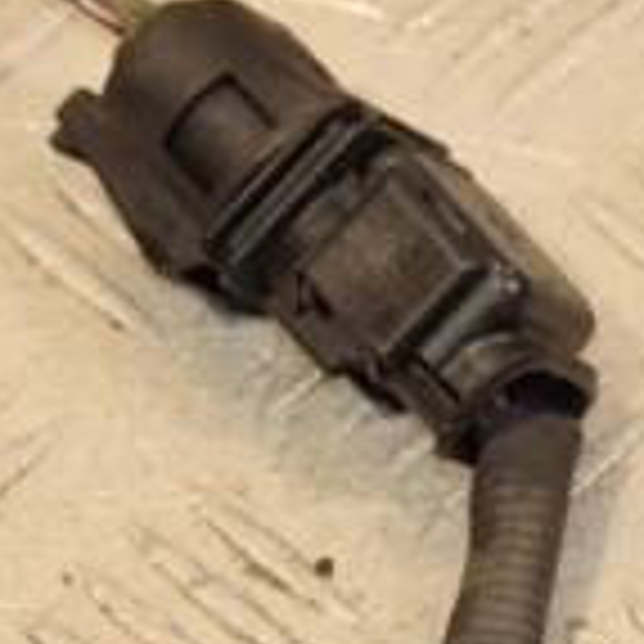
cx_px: 802
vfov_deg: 4.7
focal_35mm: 375
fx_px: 7893
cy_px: 743
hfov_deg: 4.7
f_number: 8
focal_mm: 70
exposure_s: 1/200
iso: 800
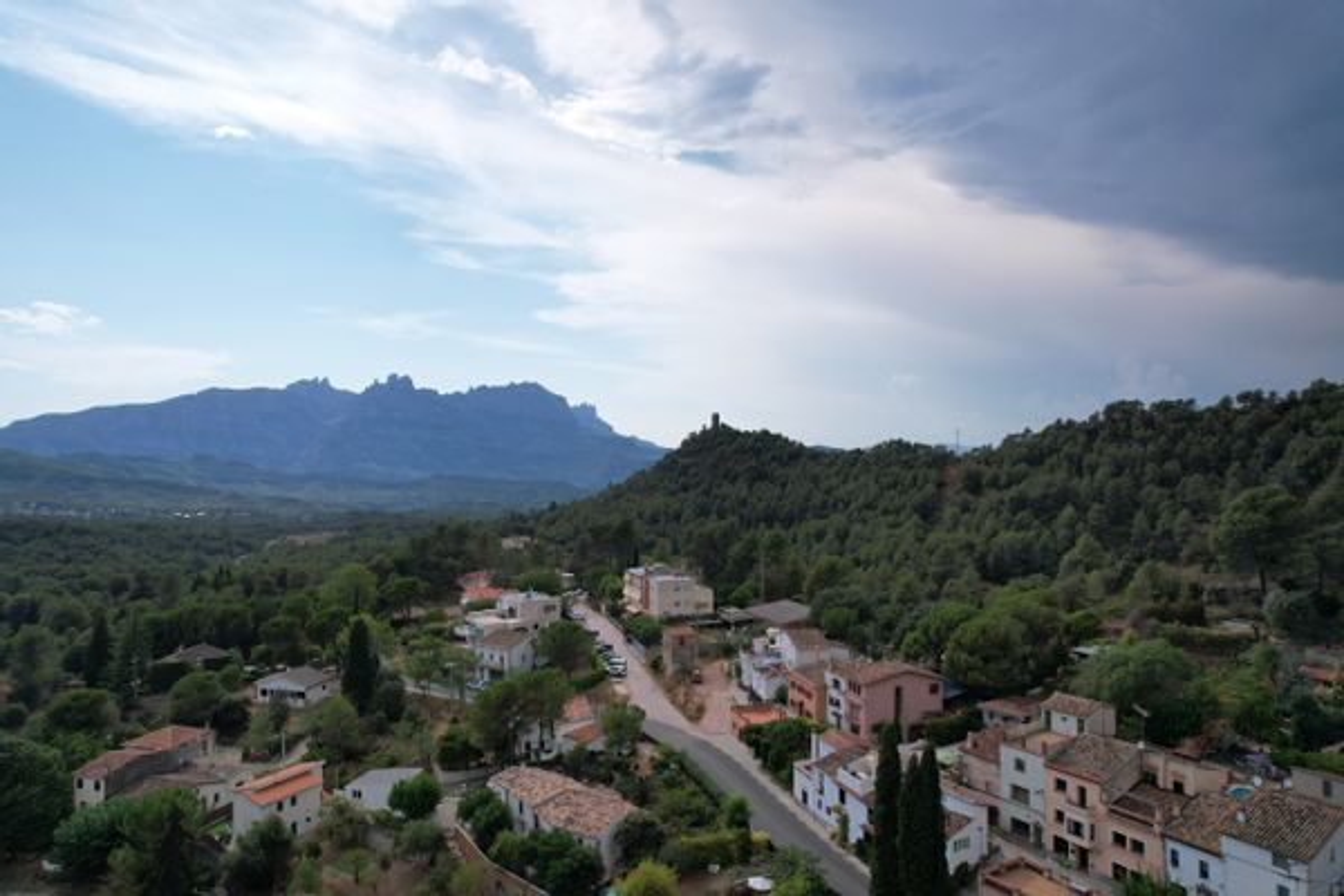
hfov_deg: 78.6
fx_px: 821
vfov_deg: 57.2
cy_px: 448
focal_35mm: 22
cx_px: 672
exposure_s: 1/3000
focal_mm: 8.38
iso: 100
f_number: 2.8
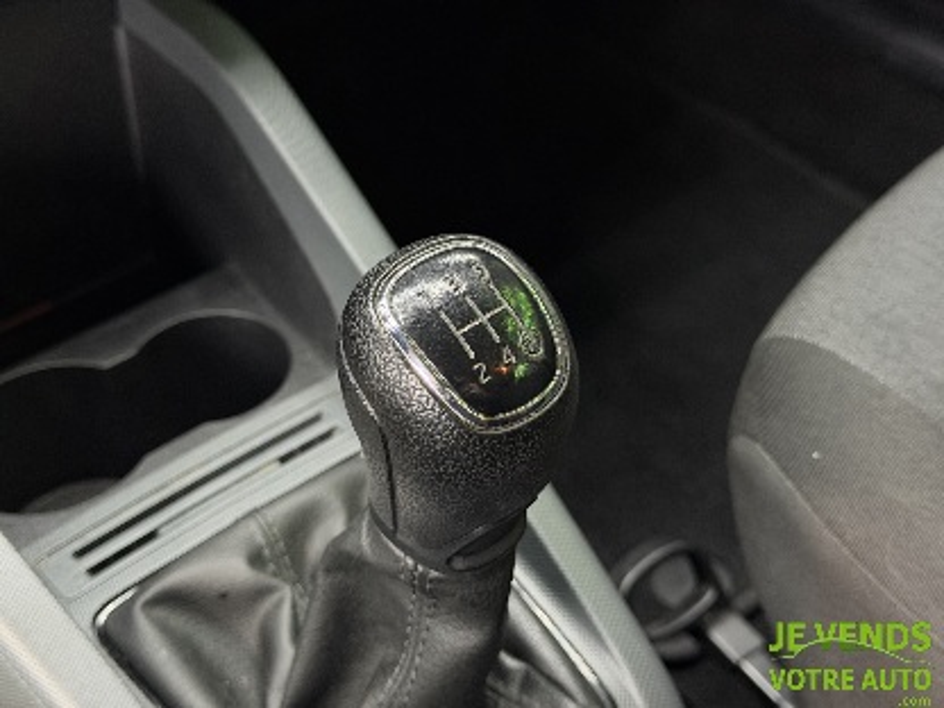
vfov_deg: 30.3
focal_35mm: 48
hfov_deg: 39.7
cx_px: 472
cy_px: 354
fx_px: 1309
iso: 640
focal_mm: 6.76
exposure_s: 1/20
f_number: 1.78
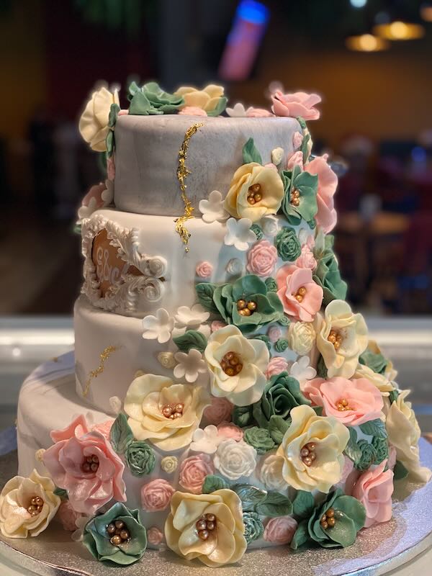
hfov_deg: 28.0
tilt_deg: -10.6
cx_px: 216
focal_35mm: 52
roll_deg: -1.5
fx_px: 865
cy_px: 288
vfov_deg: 36.8
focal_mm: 6
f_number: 2
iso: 125
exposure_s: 1/33
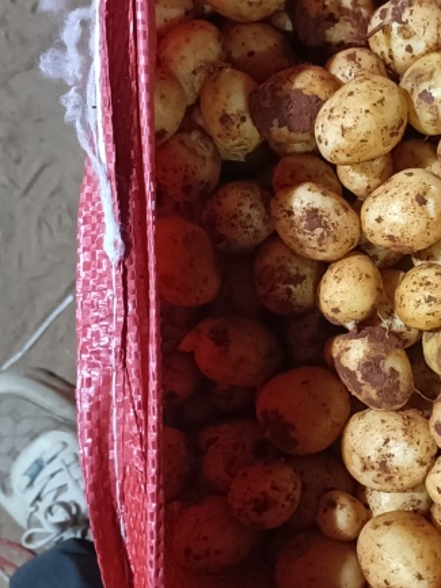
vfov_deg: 30.2
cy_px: 261
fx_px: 1087
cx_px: 472
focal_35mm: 64
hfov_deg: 21.8
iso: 3503
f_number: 1.8
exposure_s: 1/20
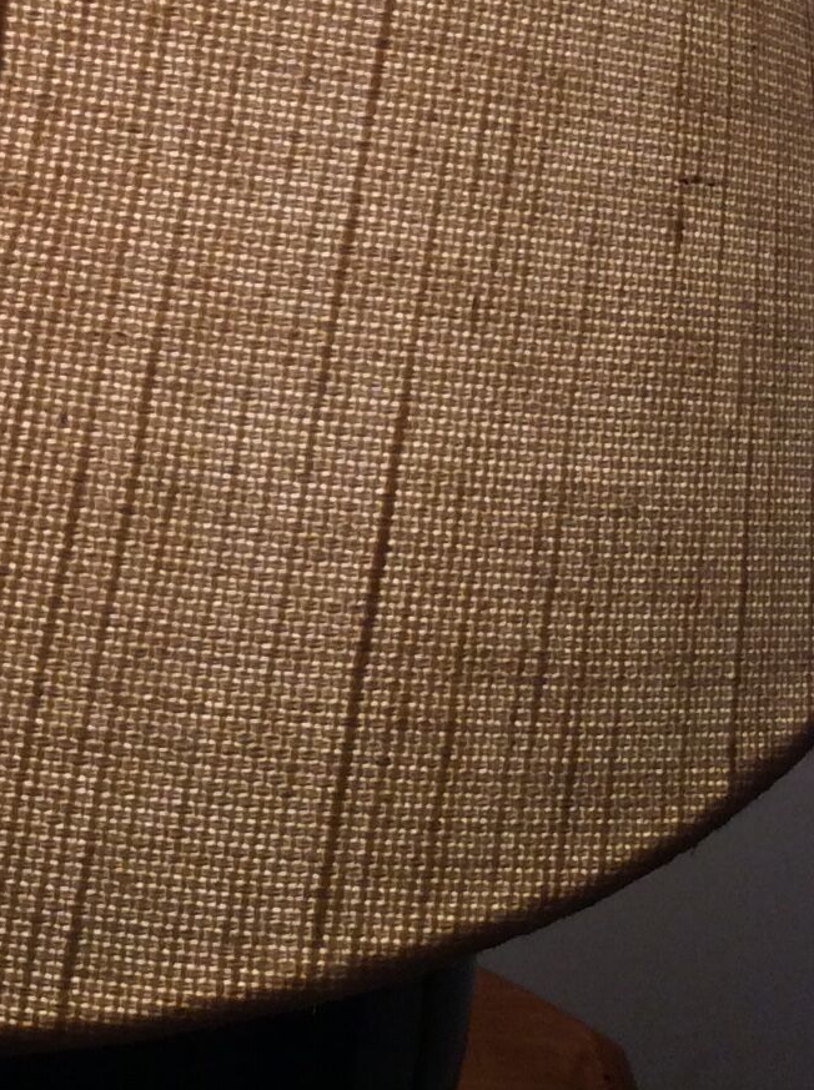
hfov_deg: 15.1
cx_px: -75
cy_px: 233
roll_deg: +3.3
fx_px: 2987
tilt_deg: -25.5
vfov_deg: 20.5
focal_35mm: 95
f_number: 2.4
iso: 32
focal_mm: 3.3
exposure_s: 1/122
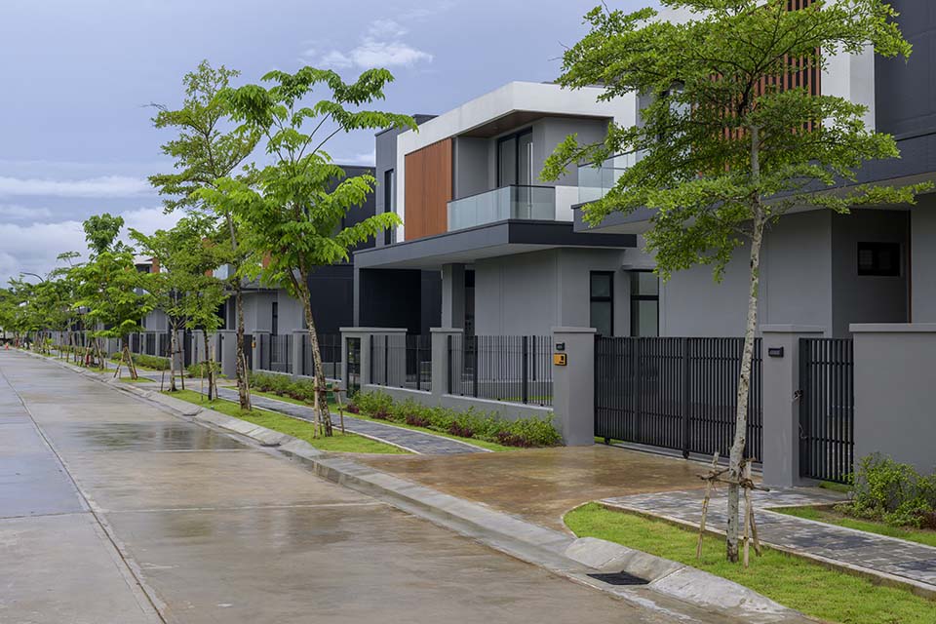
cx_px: 468
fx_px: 1196
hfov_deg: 42.7
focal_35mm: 46
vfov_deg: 29.2
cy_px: 312
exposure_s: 1/320
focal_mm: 46
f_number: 10
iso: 560
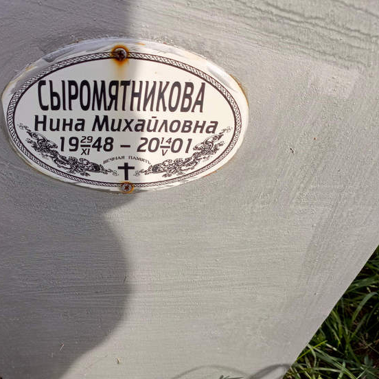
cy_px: 195
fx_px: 396
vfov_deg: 51.1
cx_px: 141
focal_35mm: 32
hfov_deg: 50.6
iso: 117
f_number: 1.69
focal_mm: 4.76
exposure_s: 1/572
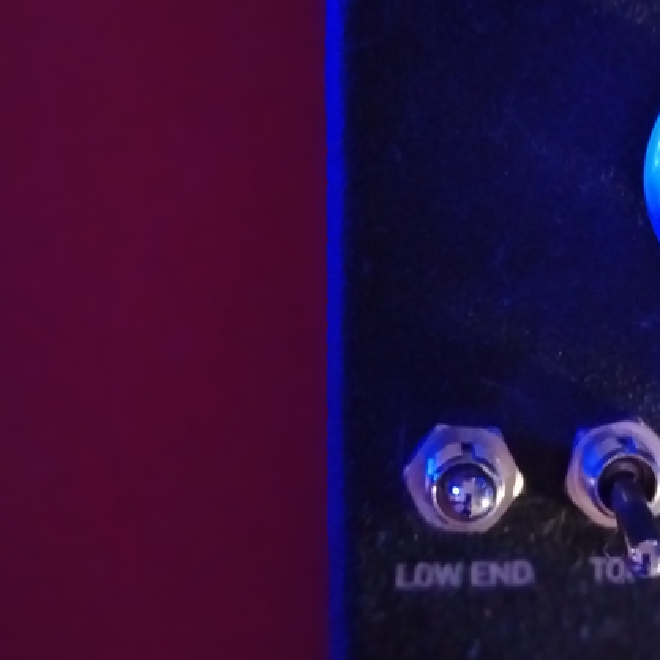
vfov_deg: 26.0
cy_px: 237
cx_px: 621
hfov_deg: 25.1
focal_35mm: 66
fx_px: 1424
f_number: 4
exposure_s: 1/20
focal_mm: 4.75
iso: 1064
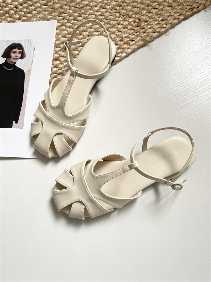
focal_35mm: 26
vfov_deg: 67.3
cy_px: 141
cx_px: 106
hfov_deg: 53.1
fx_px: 211
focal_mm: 4.2
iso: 125
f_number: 1.6
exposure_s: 1/104
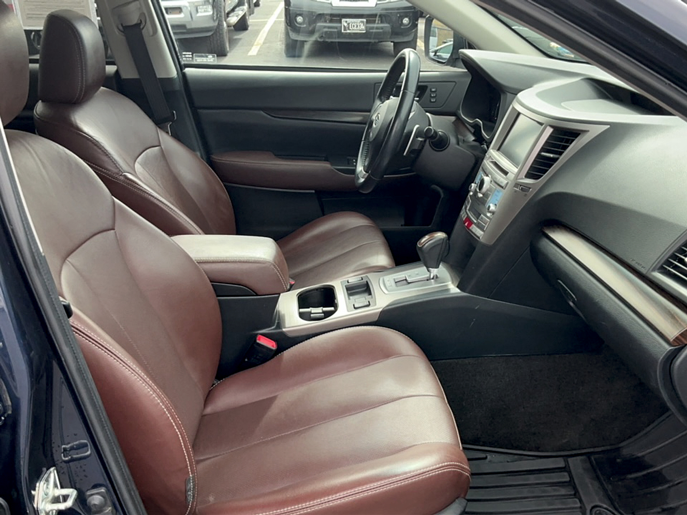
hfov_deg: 58.4
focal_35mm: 31
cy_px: 258
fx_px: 615
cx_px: 344
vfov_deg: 45.4
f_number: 1.8
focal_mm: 3
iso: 25
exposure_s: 1/120
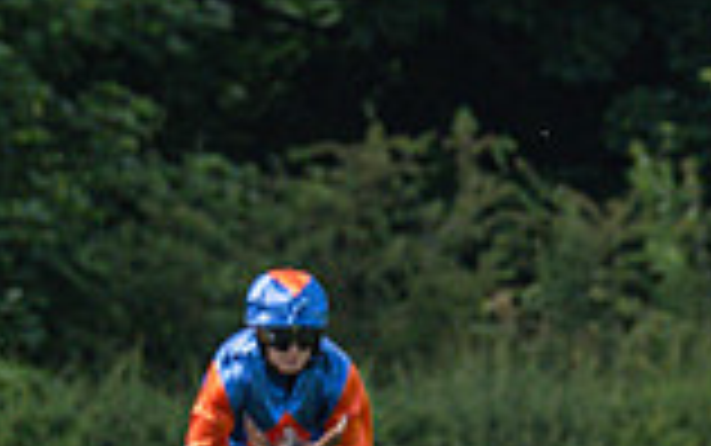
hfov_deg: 1.6
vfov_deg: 1.0
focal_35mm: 1283
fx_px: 24878
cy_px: 561
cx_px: 640
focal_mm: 195
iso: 400
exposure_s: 1/2500
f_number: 5
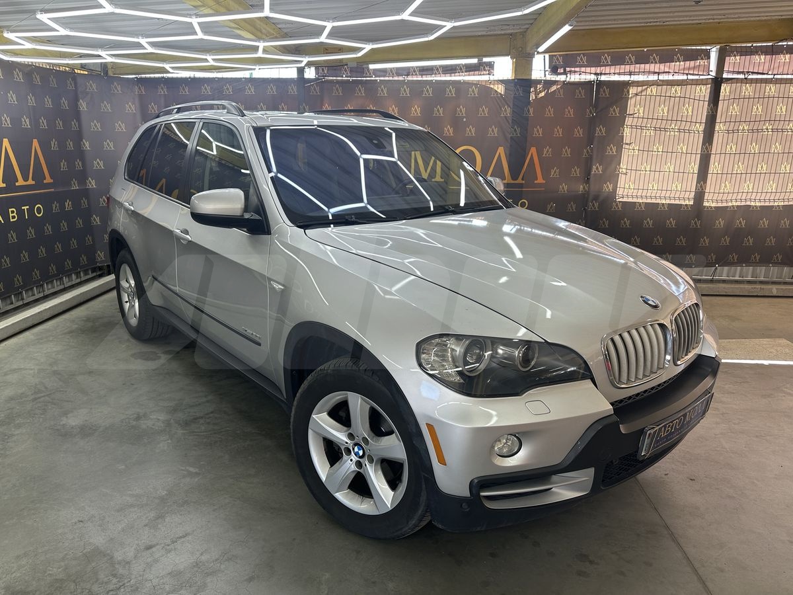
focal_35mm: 24
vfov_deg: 56.8
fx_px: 550
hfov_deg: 71.6
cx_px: 396
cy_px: 298
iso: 64
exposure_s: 1/121
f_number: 1.78
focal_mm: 6.86
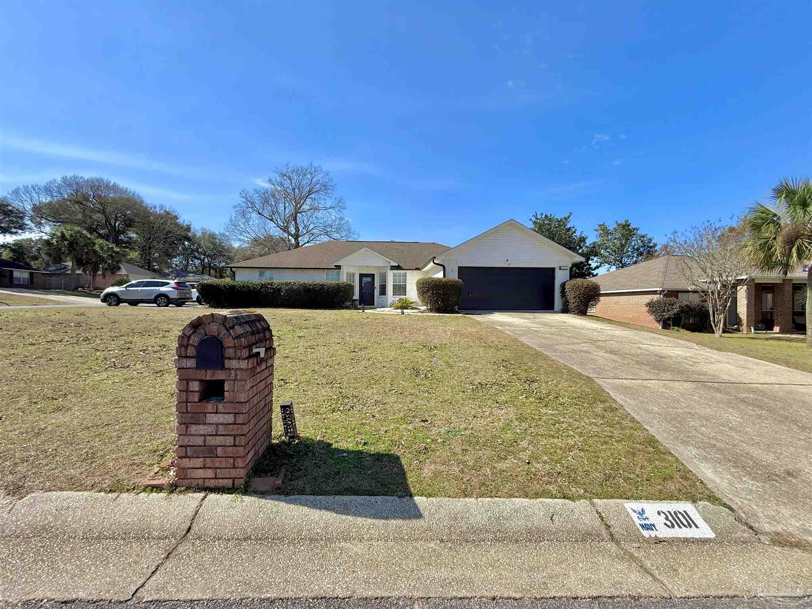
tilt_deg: +0.9
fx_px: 328
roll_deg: -0.2
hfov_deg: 102.1
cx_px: 406
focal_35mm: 14
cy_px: 304
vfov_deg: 85.7
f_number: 2.2
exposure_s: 1/1901
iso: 50
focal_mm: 2.22
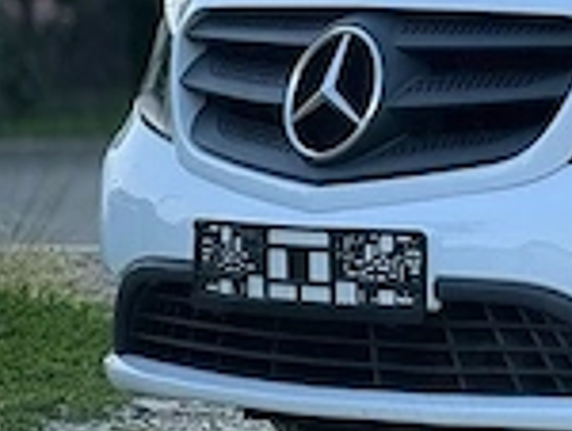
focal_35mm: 308
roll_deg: +0.1
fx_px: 5098
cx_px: 1133
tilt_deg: +1.6
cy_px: -137
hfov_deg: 6.3
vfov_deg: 4.8
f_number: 2.8
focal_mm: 9
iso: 25
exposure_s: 1/207
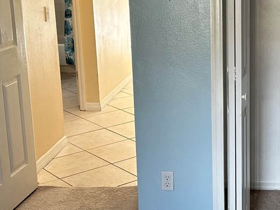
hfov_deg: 26.8
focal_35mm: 70
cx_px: 253
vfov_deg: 21.0
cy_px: 82
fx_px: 566
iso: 125
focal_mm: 6.86
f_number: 1.78
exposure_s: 1/120
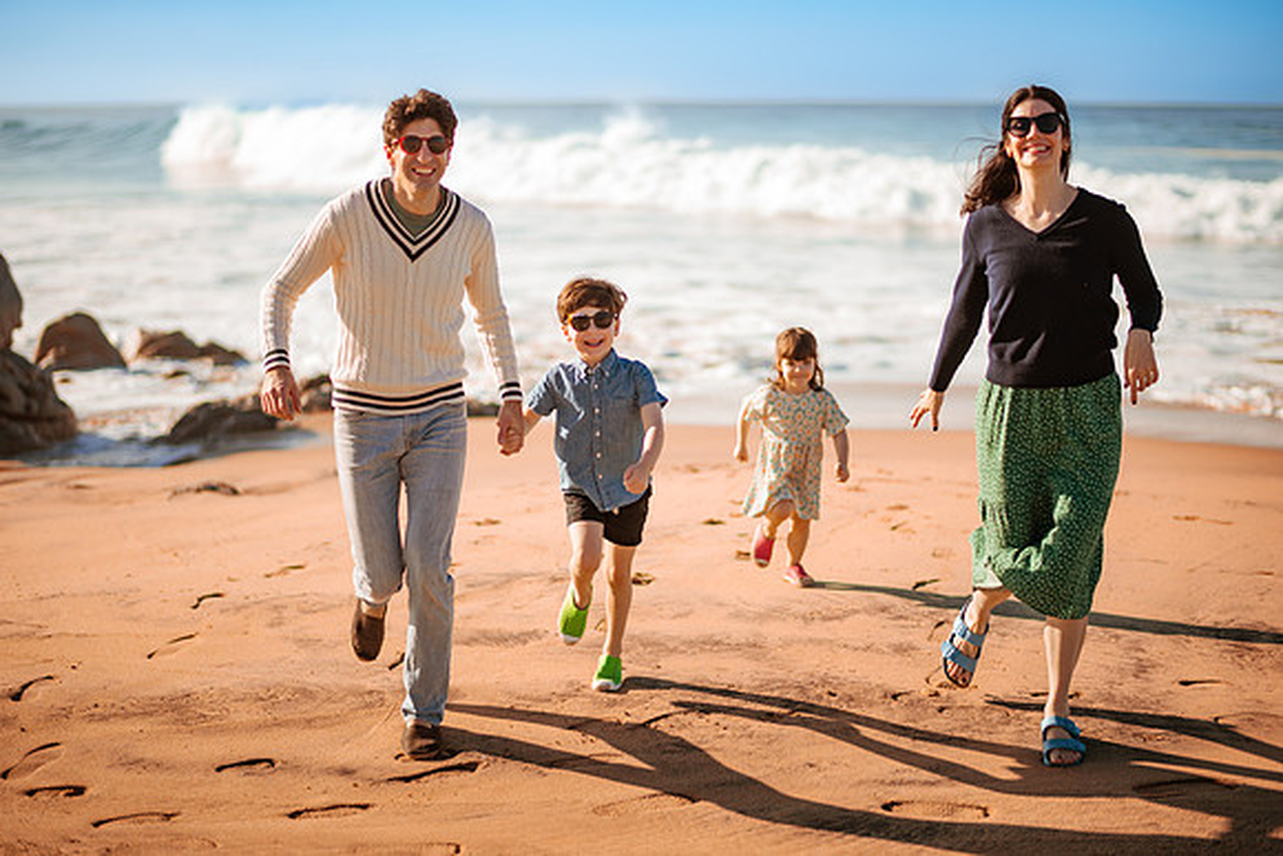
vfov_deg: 23.4
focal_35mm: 58
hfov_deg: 34.5
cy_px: 428
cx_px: 642
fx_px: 2067
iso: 50
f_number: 1.4
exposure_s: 1/4000
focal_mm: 58
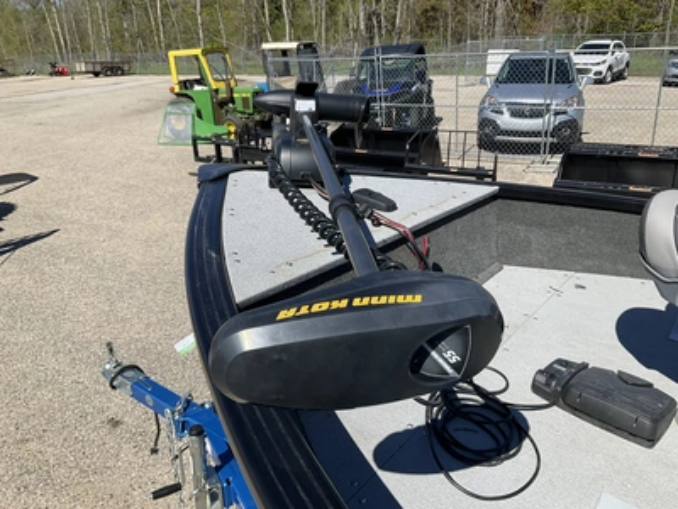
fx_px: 568
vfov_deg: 48.2
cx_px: 339
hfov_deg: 61.7
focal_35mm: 29
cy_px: 254
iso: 25
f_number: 1.8
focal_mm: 3
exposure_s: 1/1848
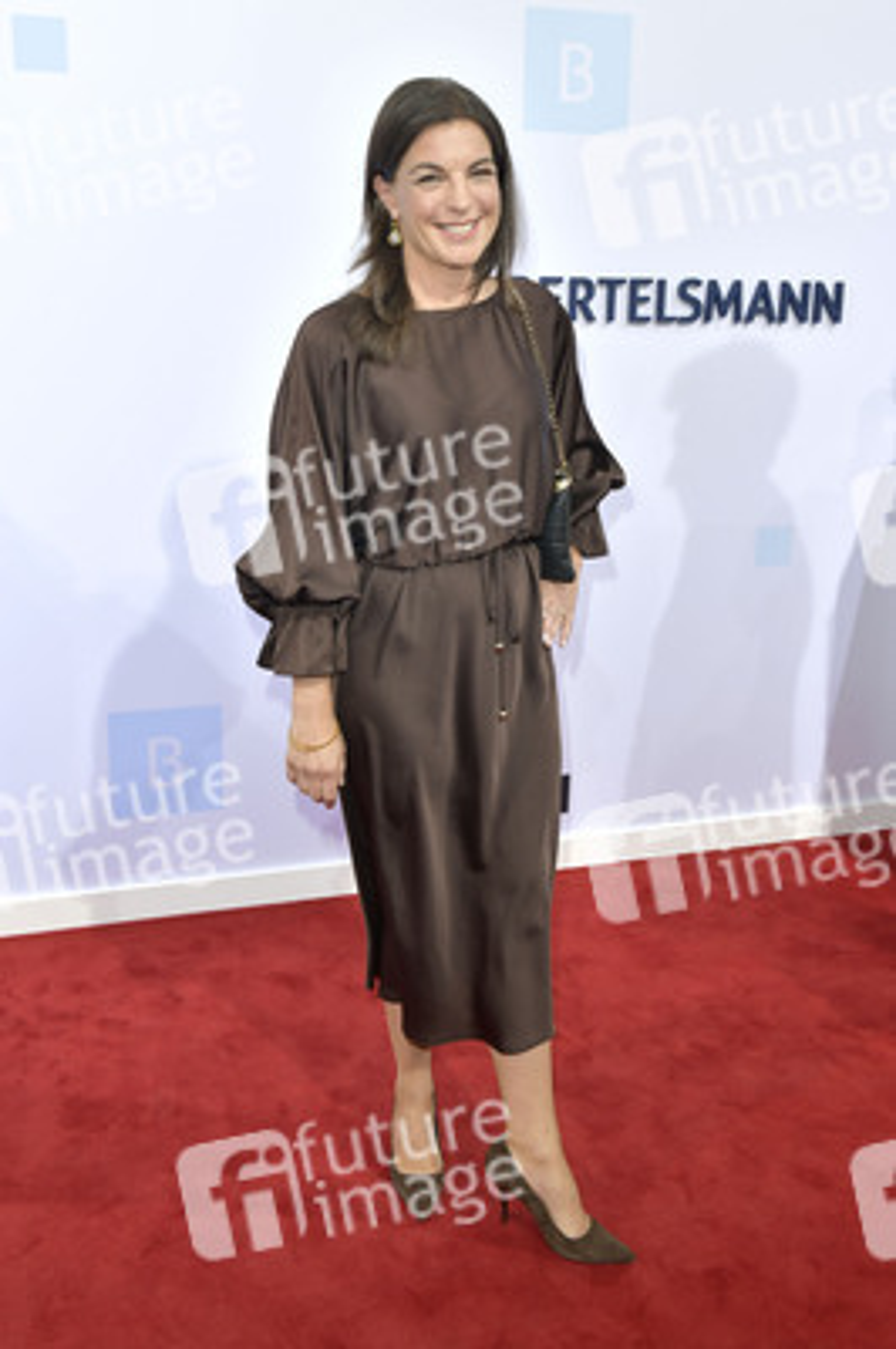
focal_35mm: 32
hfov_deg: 41.0
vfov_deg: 58.8
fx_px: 1197
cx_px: 448
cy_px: 674
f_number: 7.1
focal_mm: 32
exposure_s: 1/160
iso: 320
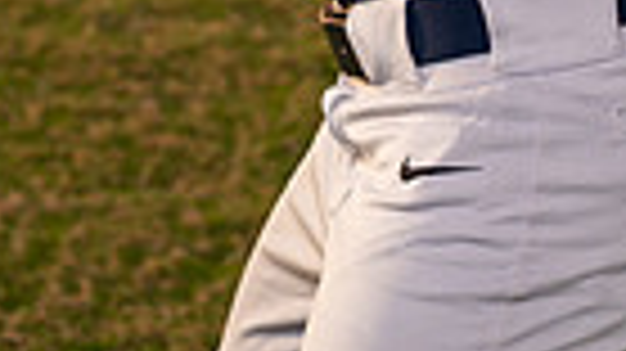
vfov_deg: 4.9
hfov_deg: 9.1
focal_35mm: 238
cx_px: 360
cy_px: -630
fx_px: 3948
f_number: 5
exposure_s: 1/1000
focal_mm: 70
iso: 250
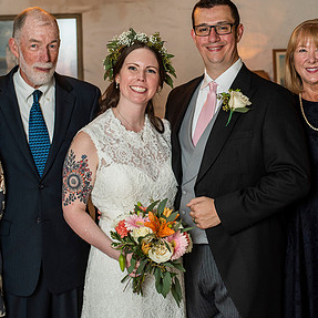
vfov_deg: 20.2
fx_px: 894
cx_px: 217
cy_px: 131
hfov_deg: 20.1
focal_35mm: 86
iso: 500
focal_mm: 50
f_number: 3.5
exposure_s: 1/80
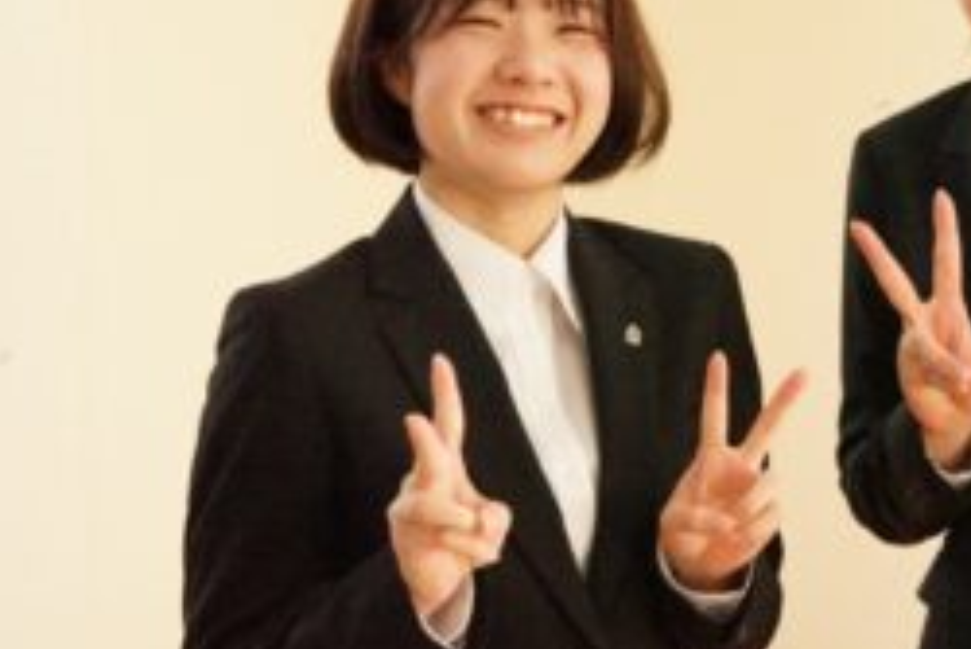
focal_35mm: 90
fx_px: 2429
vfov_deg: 15.2
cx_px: 835
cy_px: 202
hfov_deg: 22.2
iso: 16000
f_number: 14
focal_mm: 50
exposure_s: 1/30
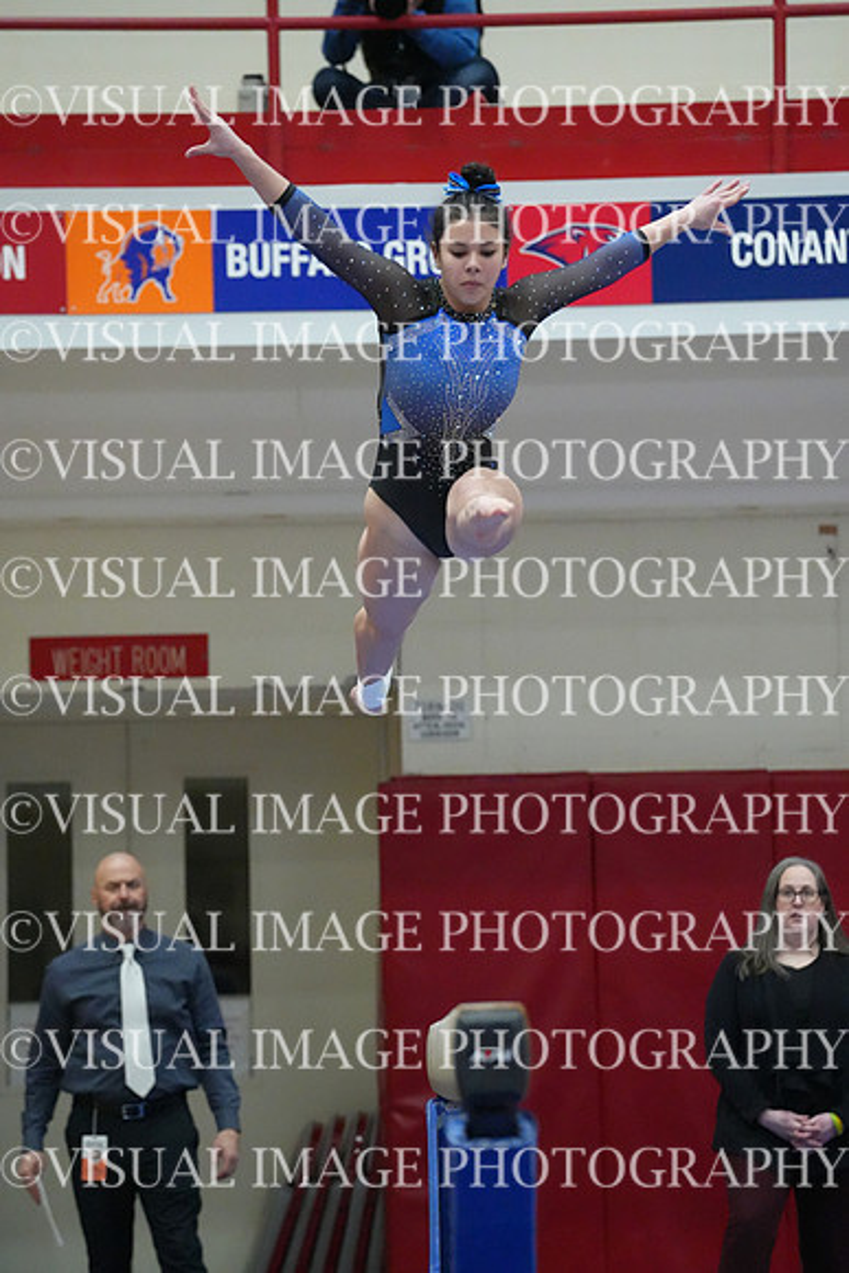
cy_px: 636
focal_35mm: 181
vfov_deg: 11.4
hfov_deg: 7.6
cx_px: 424
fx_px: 6399
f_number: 4
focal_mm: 181
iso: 16000
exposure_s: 1/1250
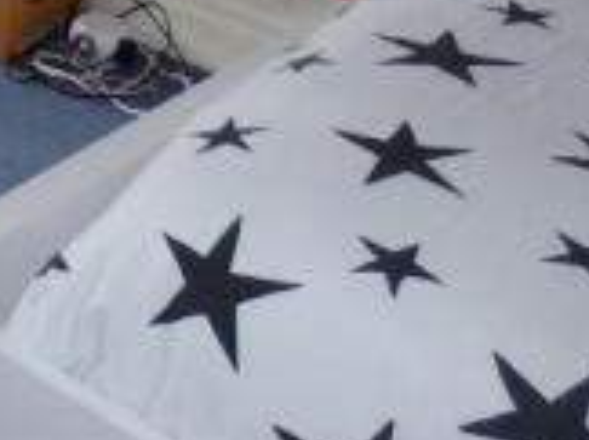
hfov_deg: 18.0
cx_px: -431
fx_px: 1529
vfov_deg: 14.7
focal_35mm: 90
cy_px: -311
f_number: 3
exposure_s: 1/60
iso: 100
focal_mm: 4.5
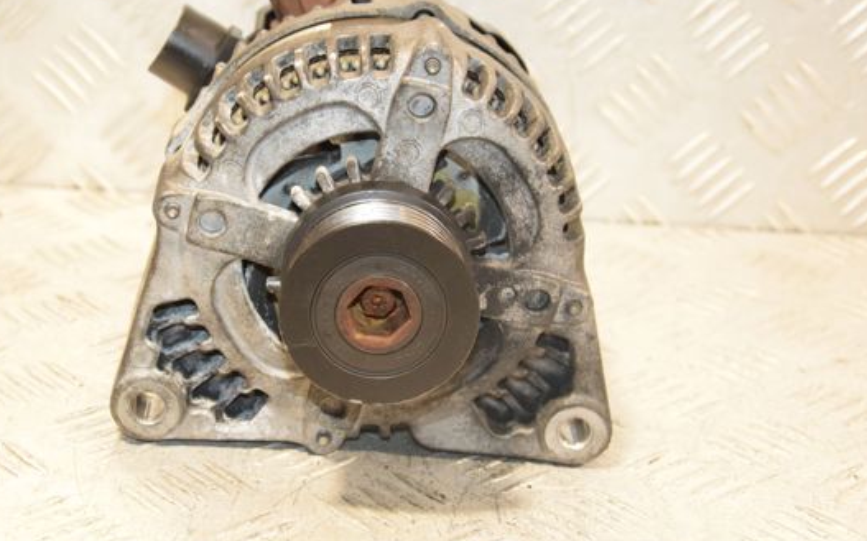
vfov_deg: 16.7
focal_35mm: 78
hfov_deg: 26.5
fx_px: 1842
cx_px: 373
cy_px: 224
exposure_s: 1/125
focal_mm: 42
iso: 1600
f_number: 5.6
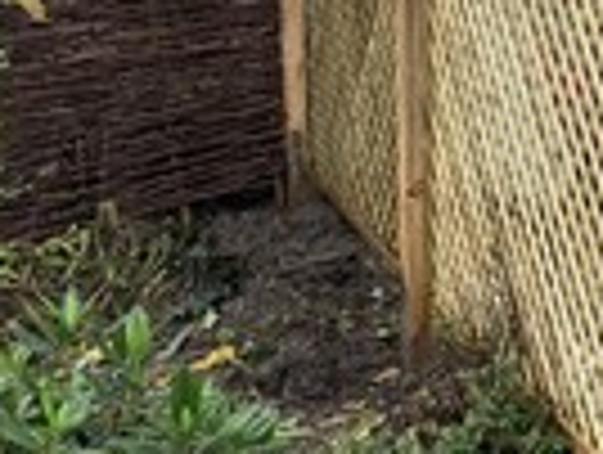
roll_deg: -1.2
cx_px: 986
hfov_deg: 17.2
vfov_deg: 14.6
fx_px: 1728
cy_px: -45
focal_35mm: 99
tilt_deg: -6.1
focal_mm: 4.25
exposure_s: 1/121
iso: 50
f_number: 1.8
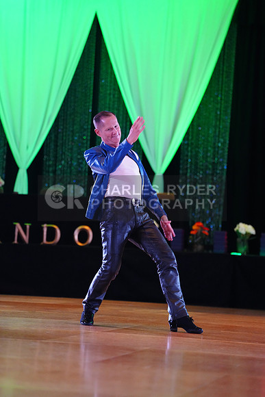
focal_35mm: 105
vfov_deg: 19.5
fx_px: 1159
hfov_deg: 13.0
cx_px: 132
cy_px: 198
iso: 6400
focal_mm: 105
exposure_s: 1/400
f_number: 2.8
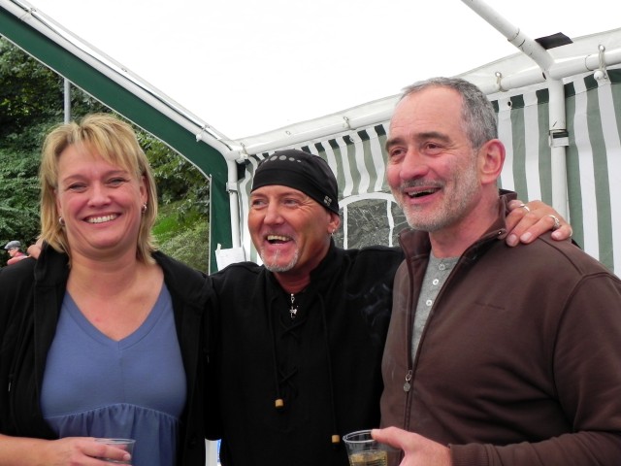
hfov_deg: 33.2
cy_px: 233
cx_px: 310
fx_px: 1041
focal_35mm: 58
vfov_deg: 25.2
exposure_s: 1/54.4
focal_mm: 10.3
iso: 160
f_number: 3.5
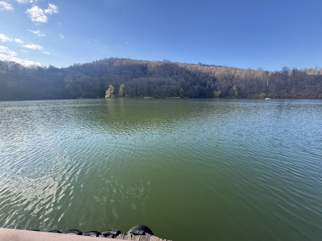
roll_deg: +0.3
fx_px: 130
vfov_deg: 85.7
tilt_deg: -9.6
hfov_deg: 102.1
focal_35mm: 14
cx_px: 161
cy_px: 120
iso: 40
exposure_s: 1/388
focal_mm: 2.22
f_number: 2.2
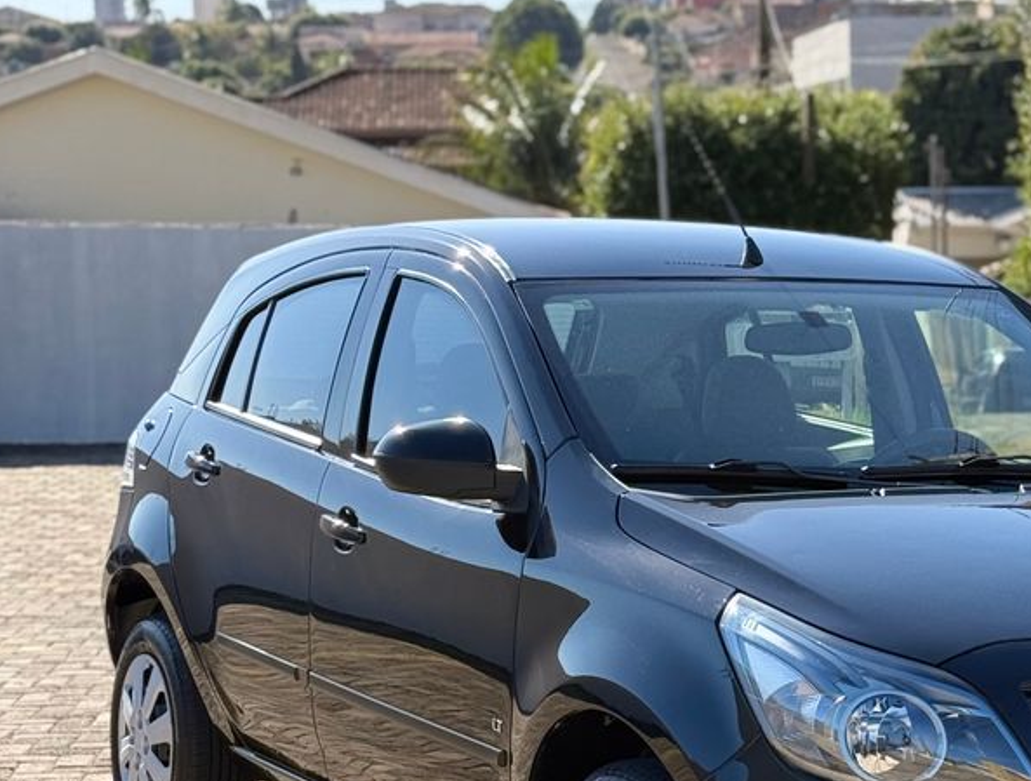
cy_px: 584
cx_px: 811
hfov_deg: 24.9
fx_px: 2301
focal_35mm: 77
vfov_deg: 19.1
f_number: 1.78
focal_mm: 6.76
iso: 100
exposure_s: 1/1754
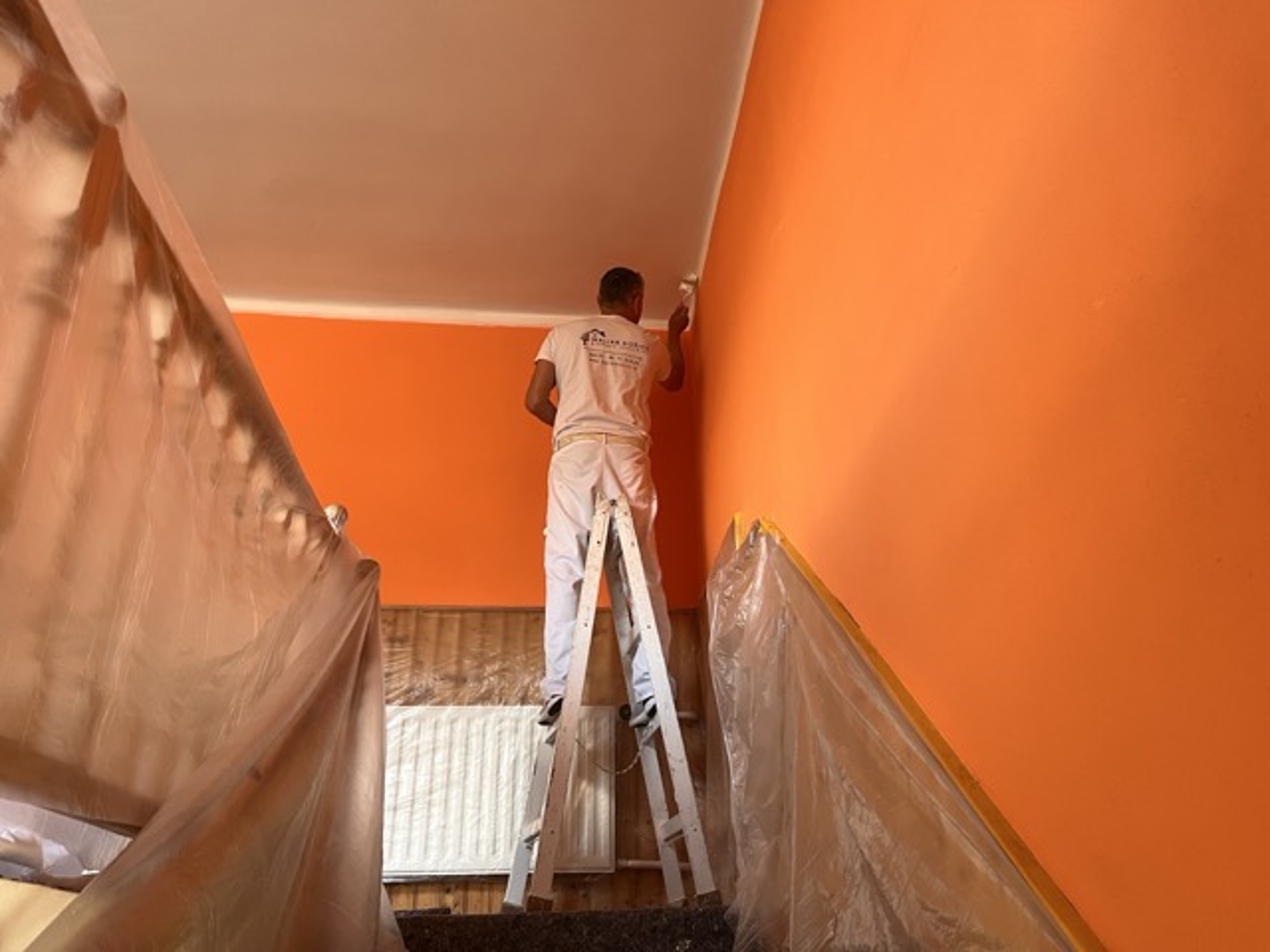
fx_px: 954
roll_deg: +0.3
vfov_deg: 53.1
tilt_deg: +27.0
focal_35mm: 26
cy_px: 476
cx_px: 635
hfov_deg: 67.3
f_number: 1.6
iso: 160
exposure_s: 1/60
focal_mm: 5.1
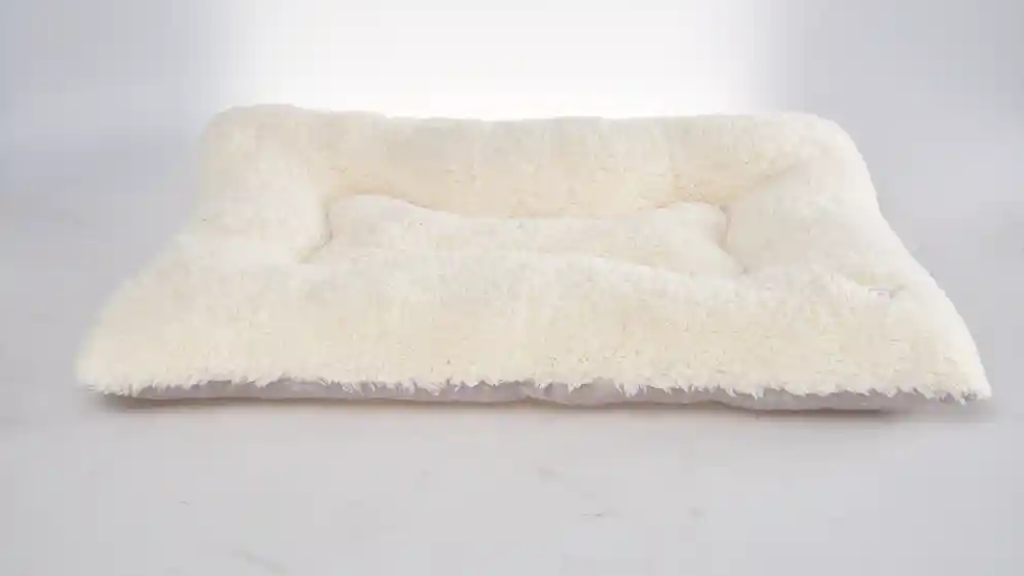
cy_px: 290
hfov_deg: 40.6
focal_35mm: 51
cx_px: 517
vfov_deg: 23.5
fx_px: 1385
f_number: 13
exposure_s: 1/125
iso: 250
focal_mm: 48
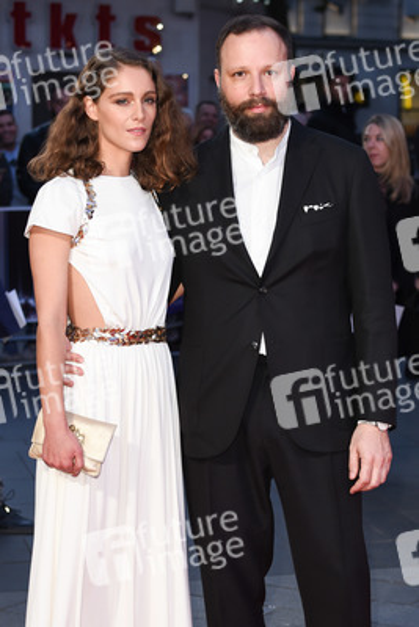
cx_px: 210
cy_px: 314
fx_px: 1395
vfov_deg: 25.4
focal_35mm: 80
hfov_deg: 17.1
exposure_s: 1/250
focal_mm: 80
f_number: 5.6
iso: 800
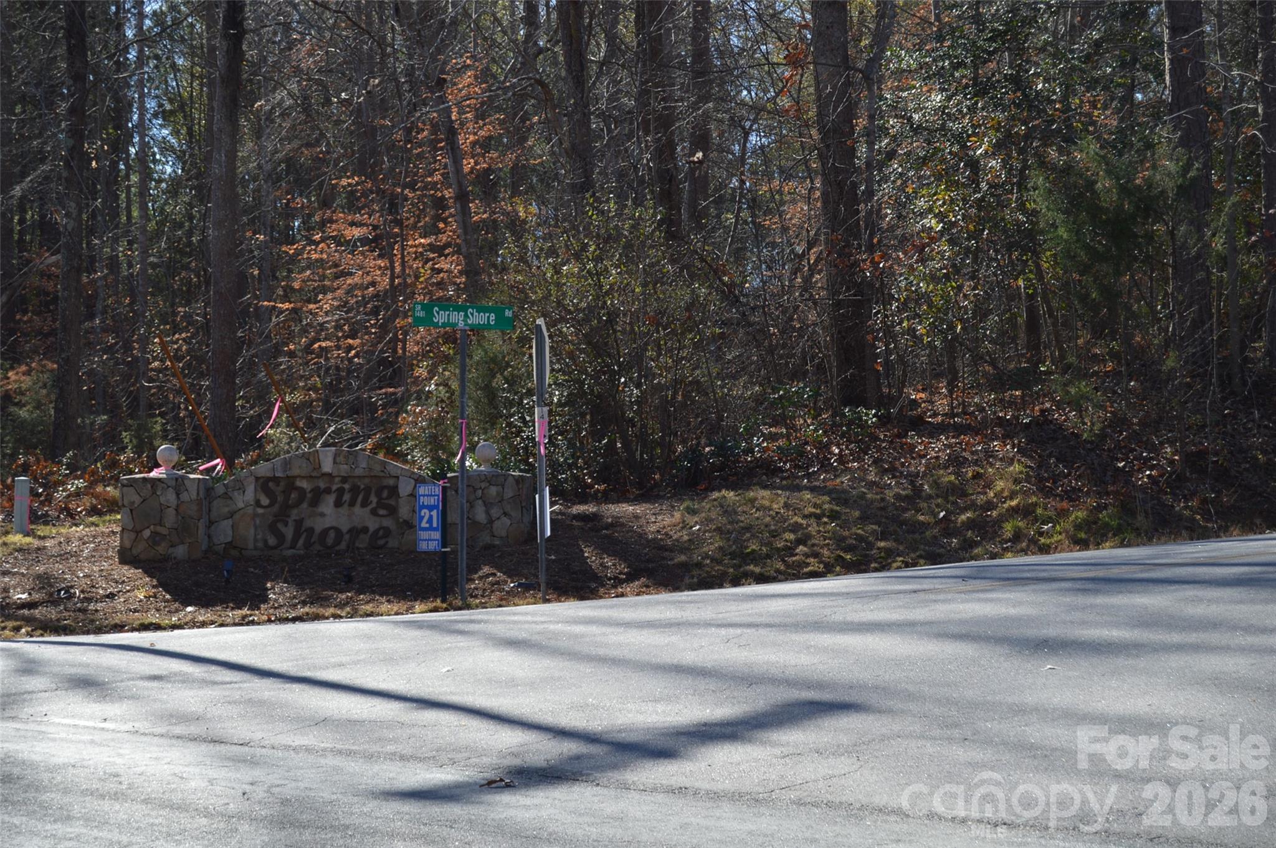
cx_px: 638
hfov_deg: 24.6
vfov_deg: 16.5
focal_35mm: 82
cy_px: 424
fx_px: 2921
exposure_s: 1/160
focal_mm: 55
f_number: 6.3
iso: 100
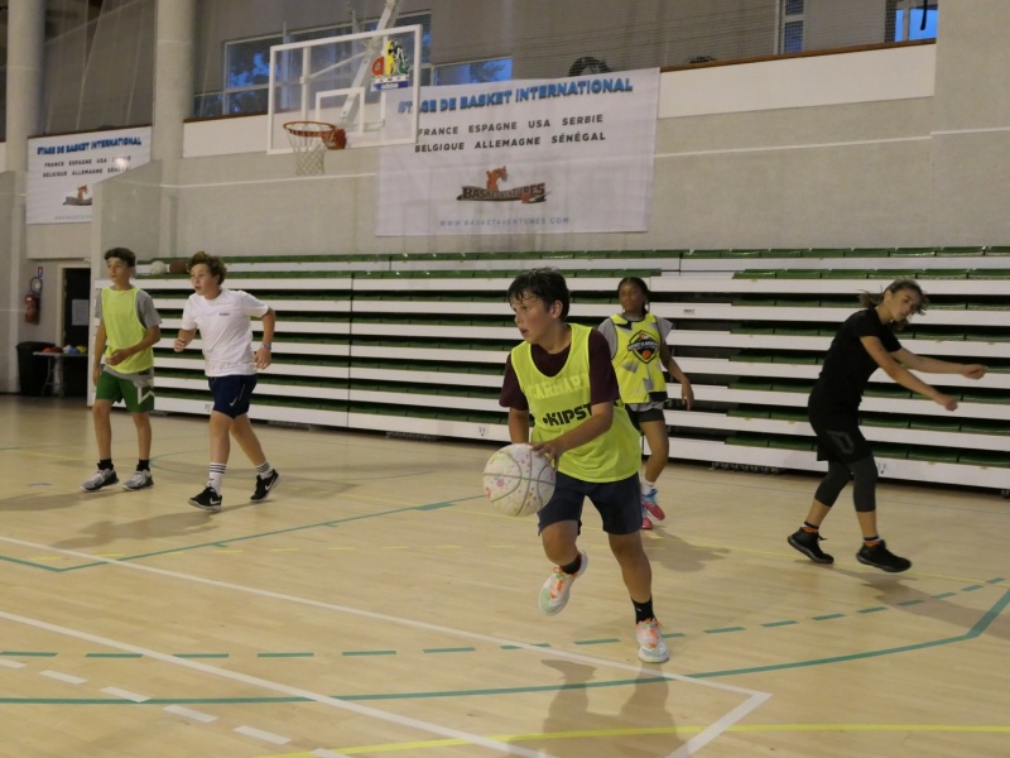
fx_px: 1109
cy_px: 379
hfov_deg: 49.0
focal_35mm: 38
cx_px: 505
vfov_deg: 37.7
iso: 2500
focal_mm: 12.8
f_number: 2.8
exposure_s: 1/500
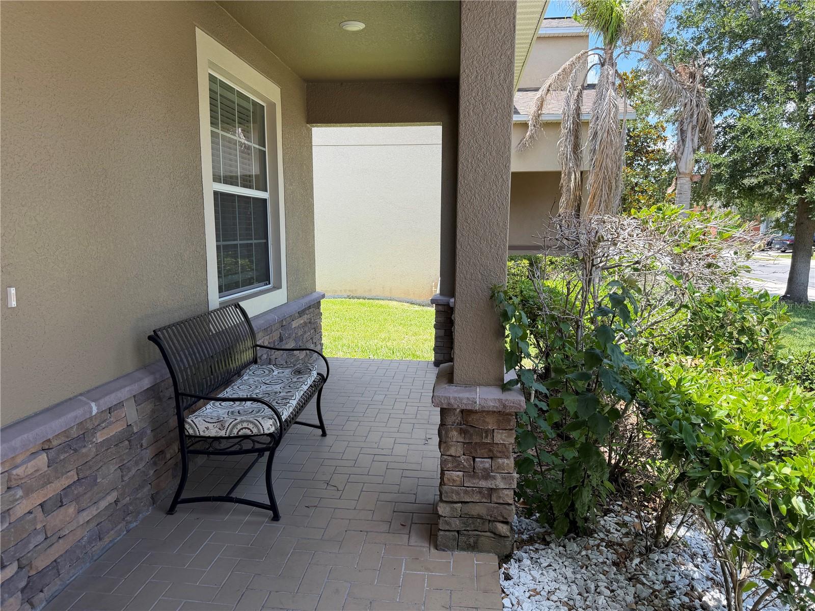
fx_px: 565
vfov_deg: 56.8
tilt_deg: -7.5
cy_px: 306
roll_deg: -0.3
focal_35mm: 24
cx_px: 408
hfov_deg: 71.6
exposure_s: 1/1032
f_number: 1.78
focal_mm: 6.76
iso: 80
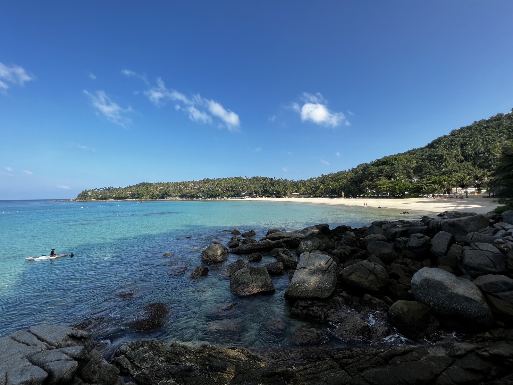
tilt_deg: +1.1
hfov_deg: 106.2
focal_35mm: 13
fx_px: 193
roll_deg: +0.7
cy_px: 192
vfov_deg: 89.9
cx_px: 256
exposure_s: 1/1449
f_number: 1.8
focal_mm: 1.57
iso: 32
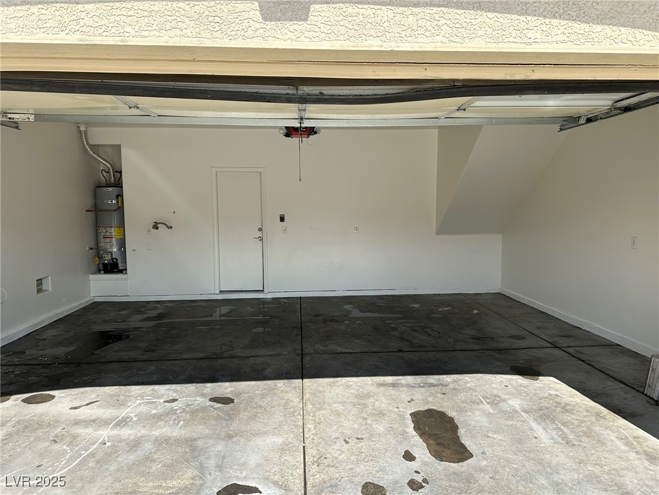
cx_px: 330
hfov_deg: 71.6
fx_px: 457
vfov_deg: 56.8
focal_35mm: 24
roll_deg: +0.6
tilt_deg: -4.3
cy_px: 248
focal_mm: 6.86
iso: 80
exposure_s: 1/1751
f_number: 1.78
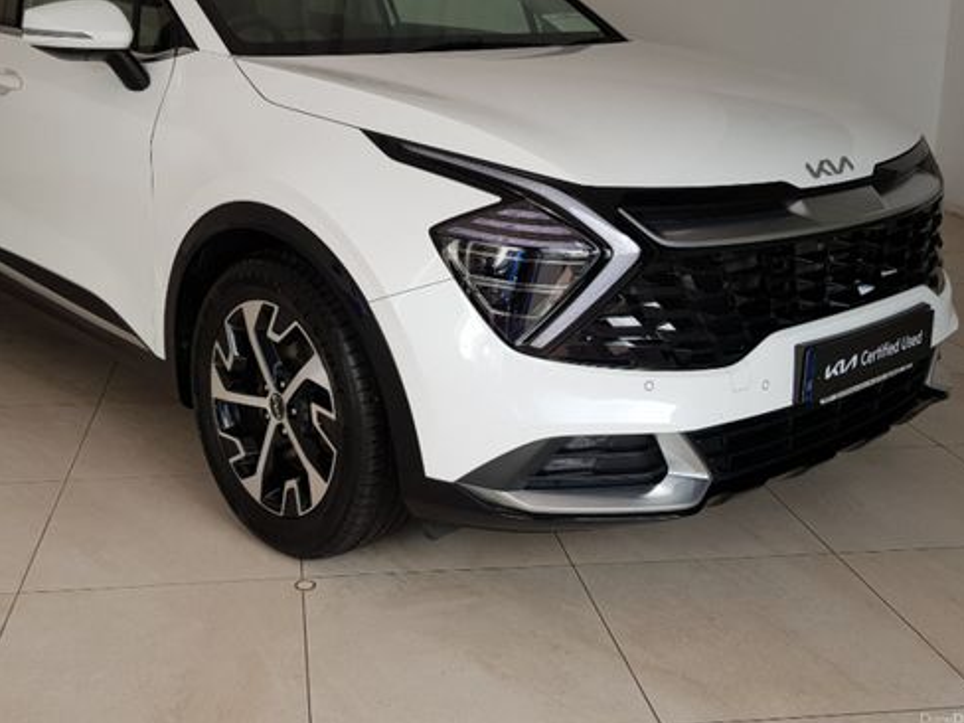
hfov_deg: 56.5
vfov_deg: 43.9
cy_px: 284
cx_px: 399
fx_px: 891
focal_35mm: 32
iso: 40
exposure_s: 1/437
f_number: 1.7
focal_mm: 4.2
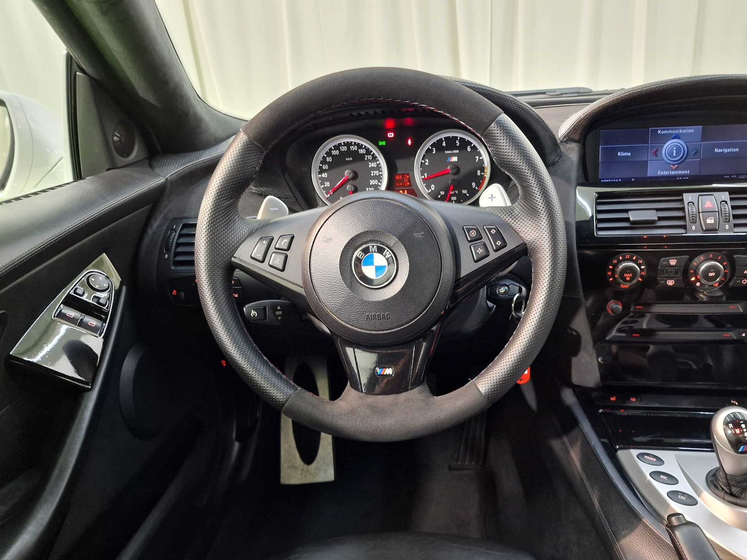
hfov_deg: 63.1
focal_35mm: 28
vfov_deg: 49.6
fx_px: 604
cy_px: 311
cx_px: 429
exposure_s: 1/33
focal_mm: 6.4
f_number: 1.8
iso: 500
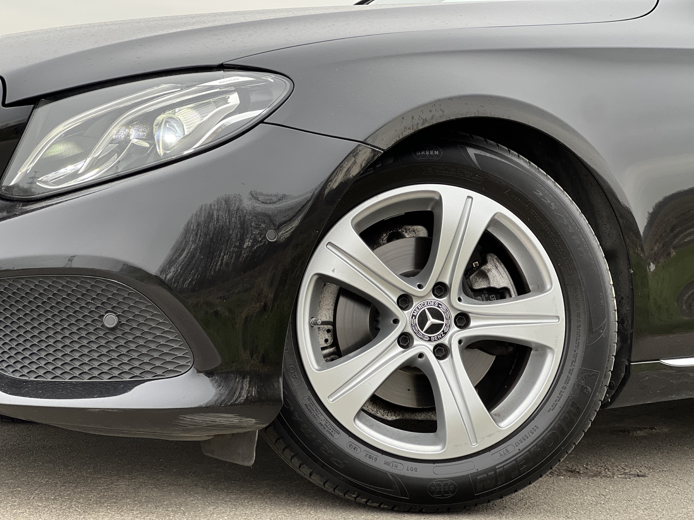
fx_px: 1544
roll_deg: -2.7
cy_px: 260
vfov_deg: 19.1
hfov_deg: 25.3
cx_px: 347
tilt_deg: -2.9
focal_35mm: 77
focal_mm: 9
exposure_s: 1/121
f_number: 2.8
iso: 64
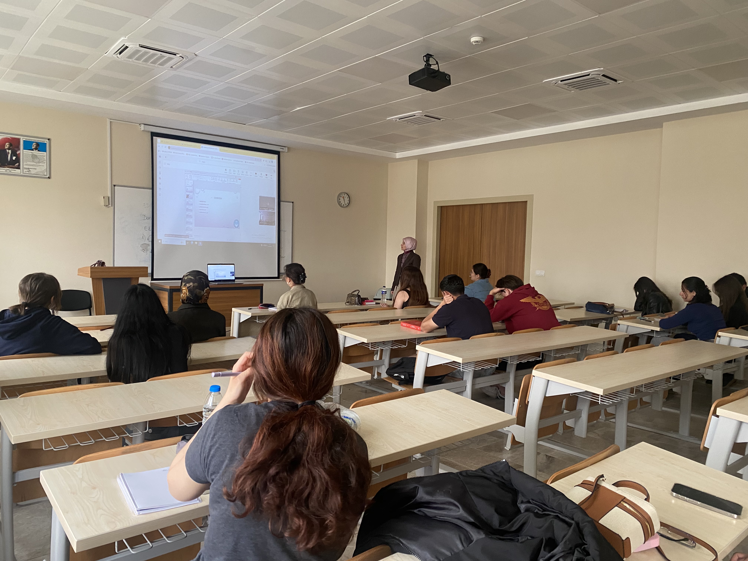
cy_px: 280
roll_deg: -2.0
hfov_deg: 67.3
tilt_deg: -4.2
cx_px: 374
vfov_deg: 53.1
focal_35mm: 26
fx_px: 562
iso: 200
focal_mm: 4.25
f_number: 1.8
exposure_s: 1/60
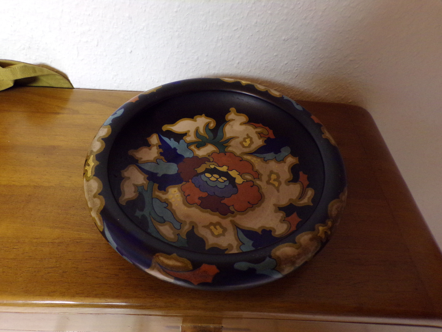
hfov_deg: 71.6
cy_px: 166
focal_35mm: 24
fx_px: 306
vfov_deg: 56.8
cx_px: 221
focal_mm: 4.3
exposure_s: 1/17
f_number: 3
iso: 353
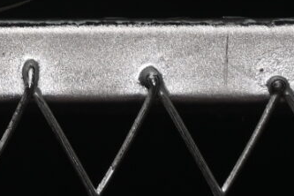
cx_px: -563
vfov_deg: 2.4
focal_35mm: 576
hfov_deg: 3.5
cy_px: -452
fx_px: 4704
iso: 160
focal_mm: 50
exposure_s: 1/50
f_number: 6.3
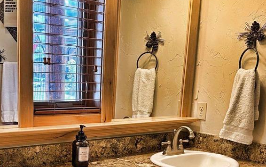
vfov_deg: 27.4
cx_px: 94
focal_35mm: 46
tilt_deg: -10.5
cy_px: 137
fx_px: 334
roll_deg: -2.3
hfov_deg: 43.0
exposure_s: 1/193
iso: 200
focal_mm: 6.76
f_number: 1.78
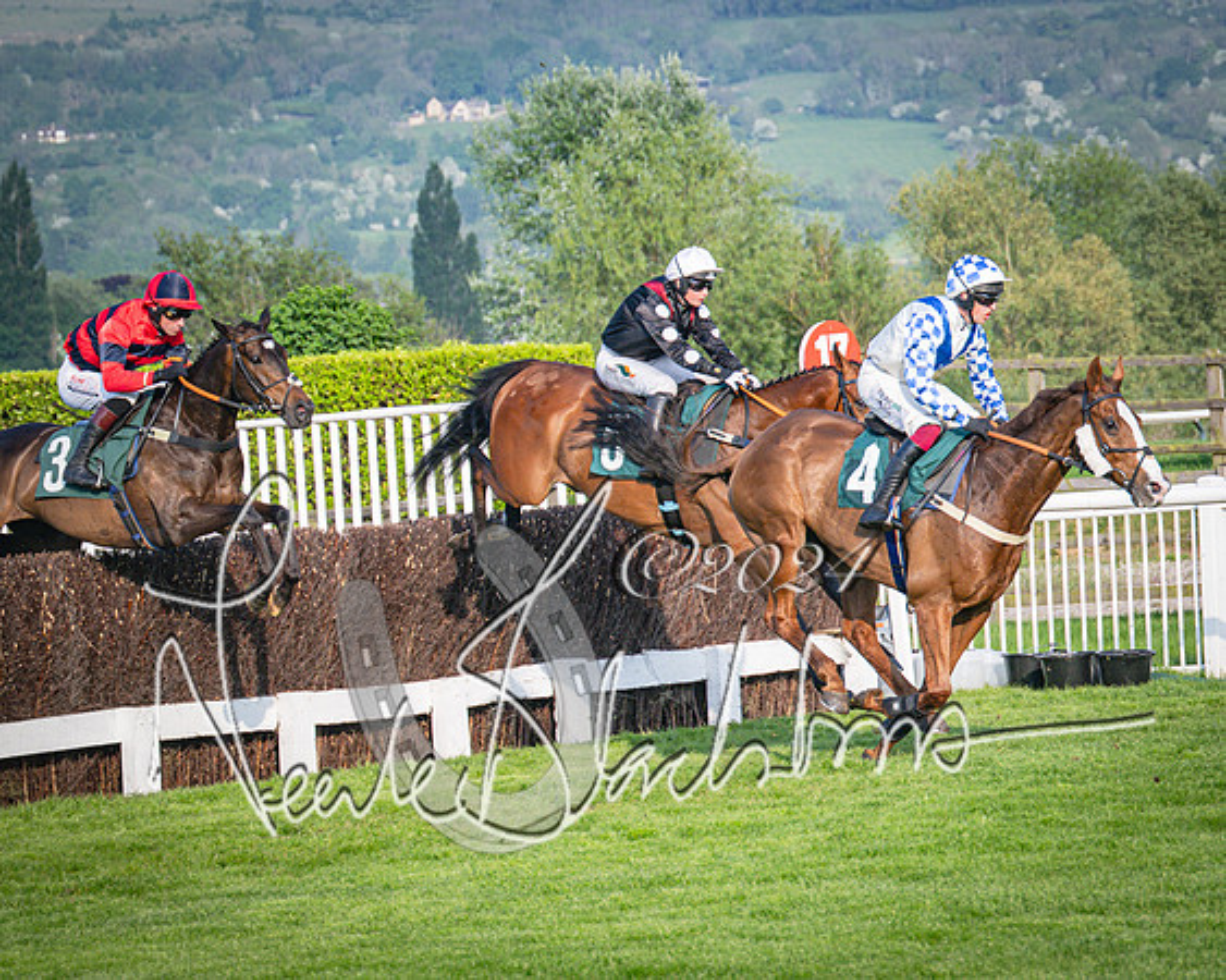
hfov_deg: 10.4
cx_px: 828
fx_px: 6760
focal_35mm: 186
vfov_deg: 8.3
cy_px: 490
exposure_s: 1/2000
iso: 400
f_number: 4
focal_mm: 98
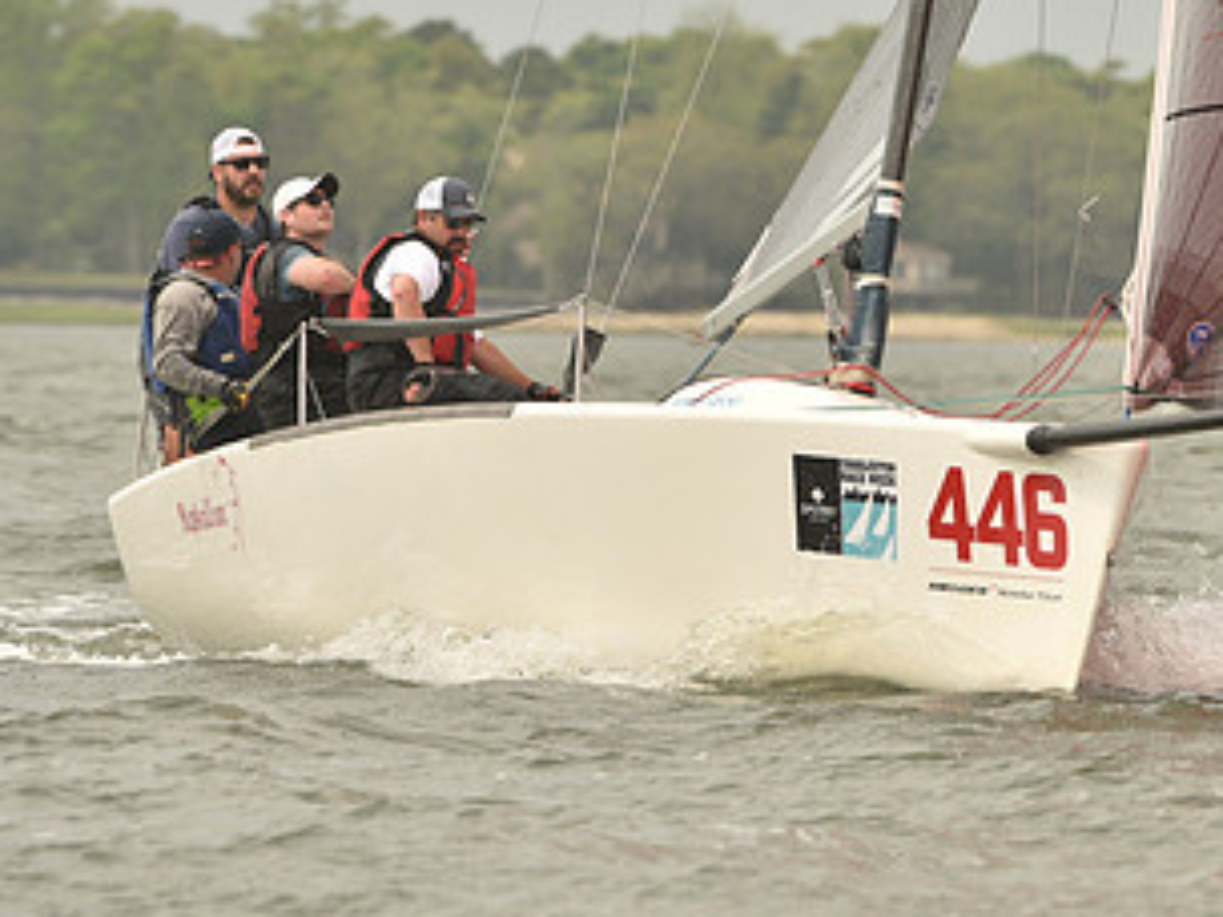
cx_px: 953
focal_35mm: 735
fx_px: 25968
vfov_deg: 2.0
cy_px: 436
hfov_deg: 2.7
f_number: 8
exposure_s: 1/1000
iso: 400
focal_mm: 400
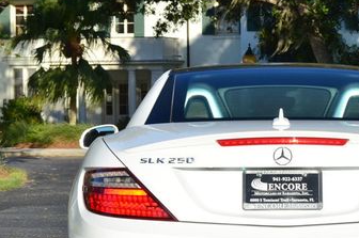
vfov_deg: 8.7
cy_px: 161
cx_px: 272
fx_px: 1563
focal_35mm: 157
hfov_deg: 13.1
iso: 110
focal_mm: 55
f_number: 11
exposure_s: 1/125
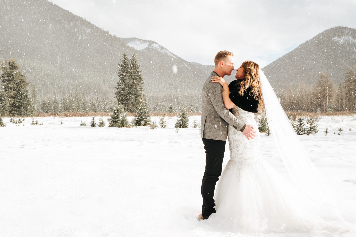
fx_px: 366
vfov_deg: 36.0
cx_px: 178
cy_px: 118
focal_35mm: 37
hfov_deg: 51.9
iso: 640
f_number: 10
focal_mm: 37
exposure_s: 1/500
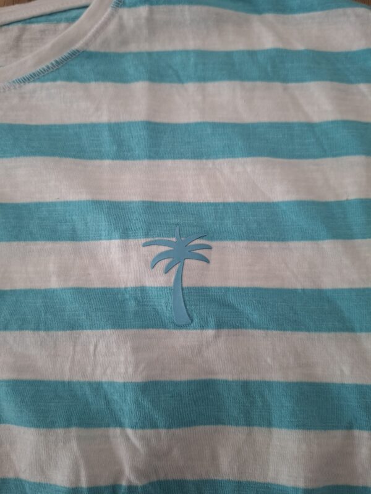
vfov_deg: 73.9
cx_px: 186
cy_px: 247
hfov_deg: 58.9
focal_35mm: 23
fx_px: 329
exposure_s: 1/120
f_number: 1.8
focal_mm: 5.54
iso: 250
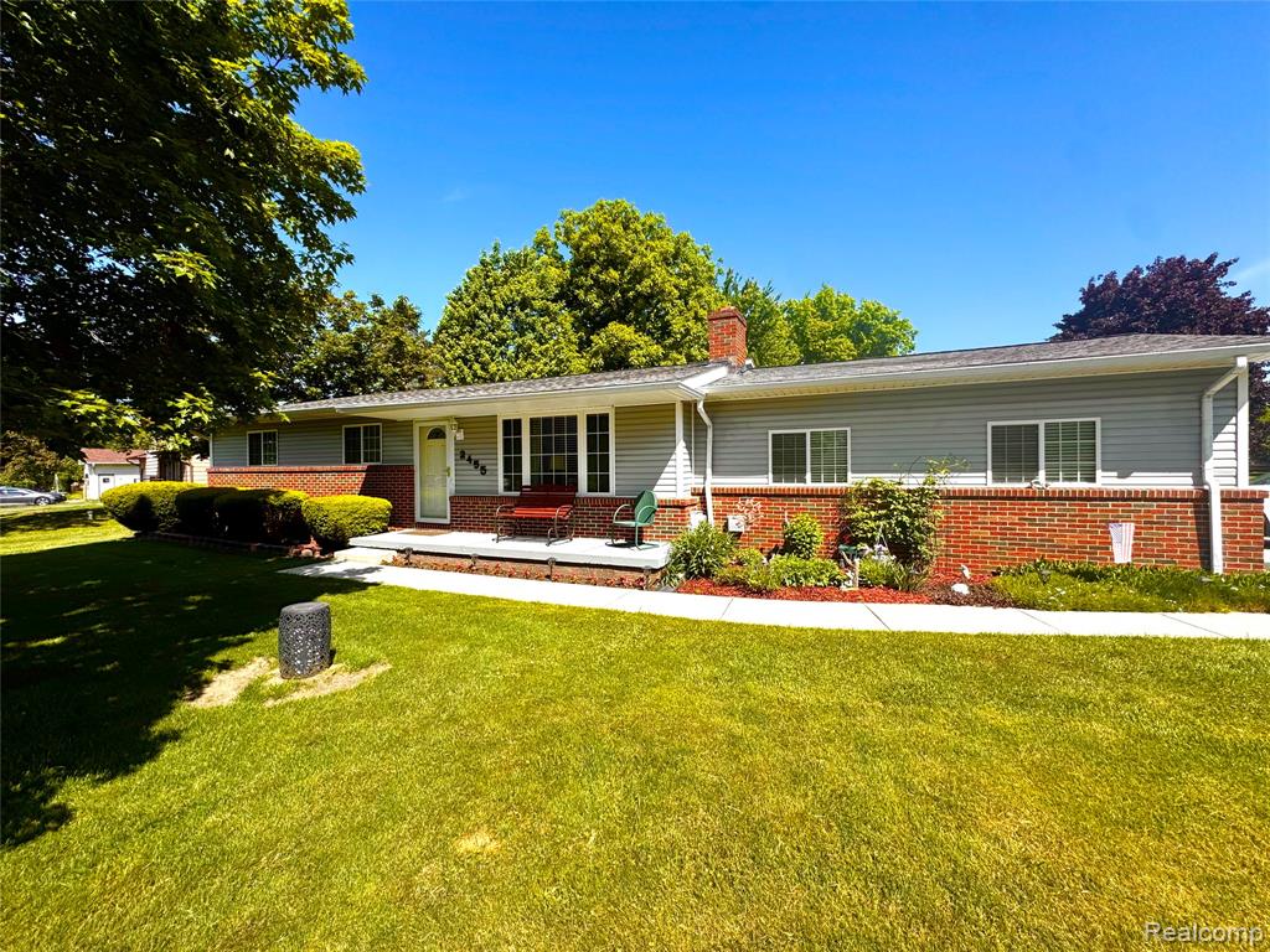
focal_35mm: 14
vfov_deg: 85.7
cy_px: 476
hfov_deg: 102.1
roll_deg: +1.0
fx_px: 514
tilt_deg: -1.3
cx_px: 635
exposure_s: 1/1420
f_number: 2.2
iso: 50
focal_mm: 2.22
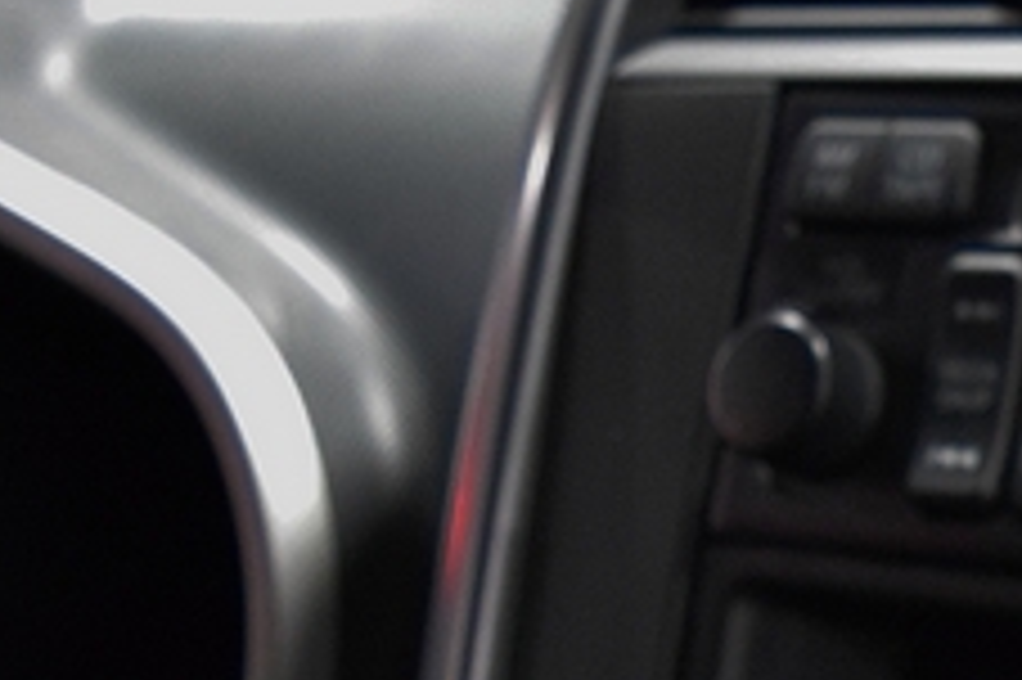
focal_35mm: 122
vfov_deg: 11.0
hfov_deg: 15.5
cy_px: 772
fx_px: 3461
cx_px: 1544
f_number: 3.5
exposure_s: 1/60
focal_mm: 18
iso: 3200
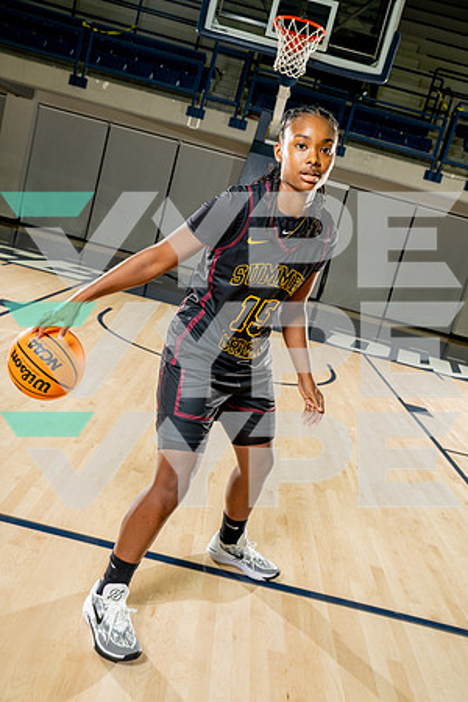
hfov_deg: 38.9
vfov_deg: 55.8
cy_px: 351
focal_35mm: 34
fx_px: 663
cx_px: 234
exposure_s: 1/250
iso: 640
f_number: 8
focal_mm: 34
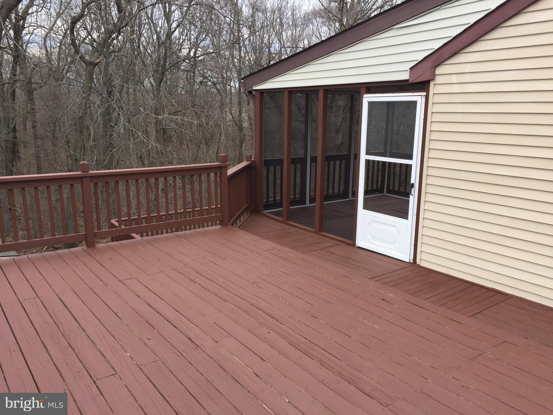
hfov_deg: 61.7
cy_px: 208
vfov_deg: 48.2
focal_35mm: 29
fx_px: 463
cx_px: 276
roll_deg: +1.0
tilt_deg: -12.6
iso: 32
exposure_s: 1/244
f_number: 2.2
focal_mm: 4.15
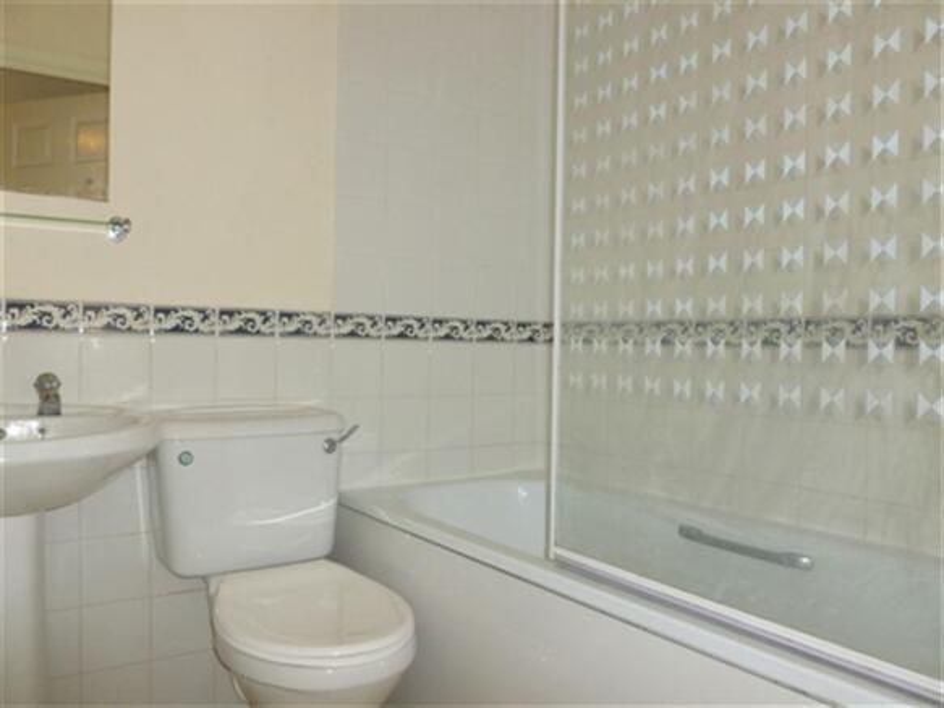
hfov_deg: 63.5
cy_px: 354
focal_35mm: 28
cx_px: 472
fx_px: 763
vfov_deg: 49.7
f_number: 3.3
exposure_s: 1/60
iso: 125
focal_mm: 5
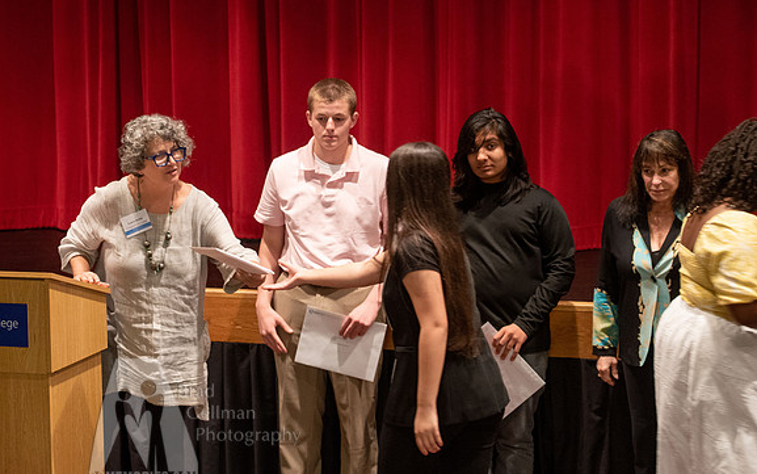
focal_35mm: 109
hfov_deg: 19.1
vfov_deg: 12.0
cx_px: 283
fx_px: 2249
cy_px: 206
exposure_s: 1/80
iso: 2500
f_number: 2.8
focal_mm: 85
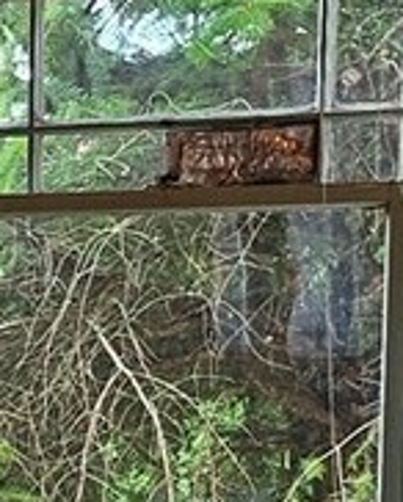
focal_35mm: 185
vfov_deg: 10.3
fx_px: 2754
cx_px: -798
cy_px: 554
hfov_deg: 7.4
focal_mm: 5
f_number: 1.8
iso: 125
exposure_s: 1/120
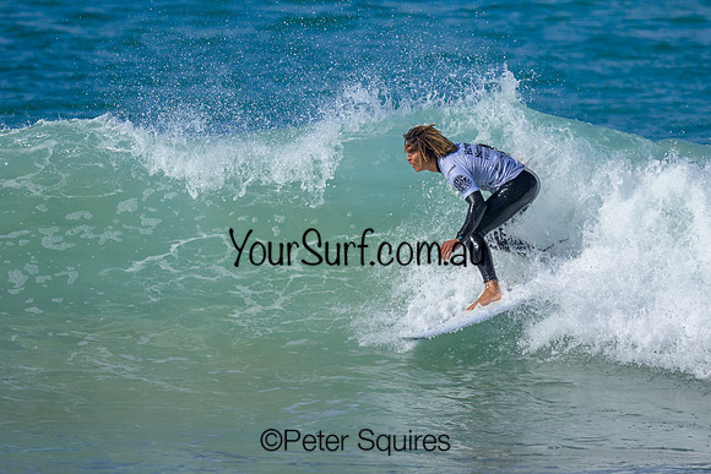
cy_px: 149
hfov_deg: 1.9
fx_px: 21698
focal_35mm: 1098
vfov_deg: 1.3
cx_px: 361
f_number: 6.3
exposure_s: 1/2000
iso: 250
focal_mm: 800
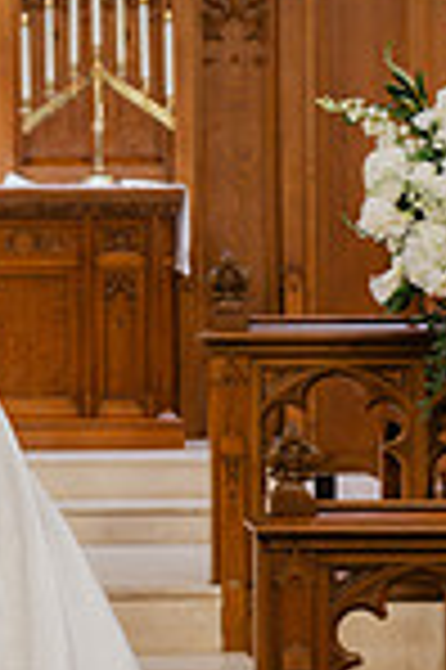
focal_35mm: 151
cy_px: 369
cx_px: -41
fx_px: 2812
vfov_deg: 13.6
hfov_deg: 9.0
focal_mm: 50
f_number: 2
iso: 6400
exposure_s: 1/200
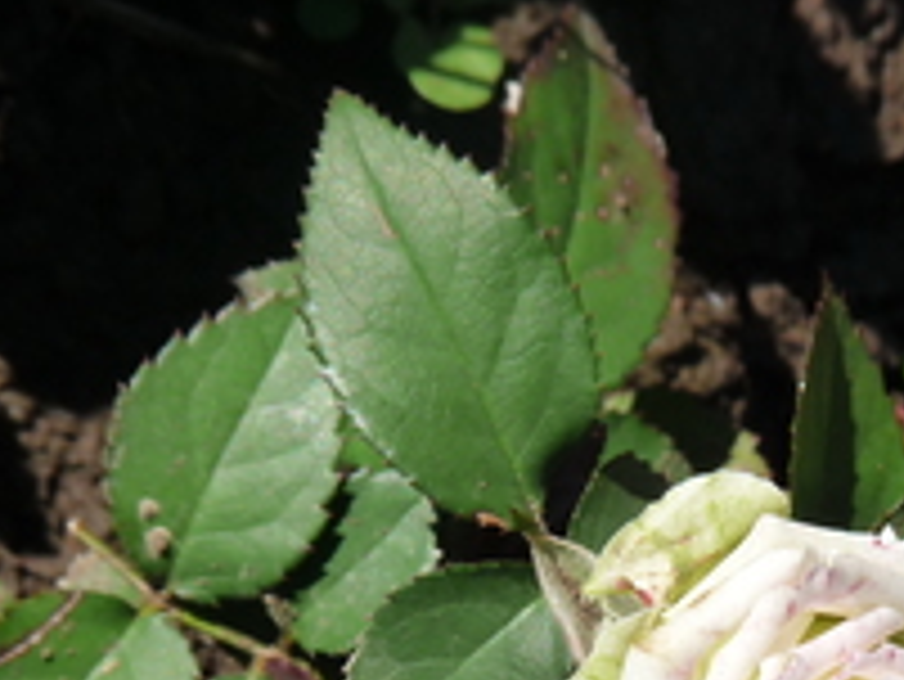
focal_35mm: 570
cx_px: 810
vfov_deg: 2.6
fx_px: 14894
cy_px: 703
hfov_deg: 3.5
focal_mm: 45.4
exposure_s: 1/500
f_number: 5.6
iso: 160
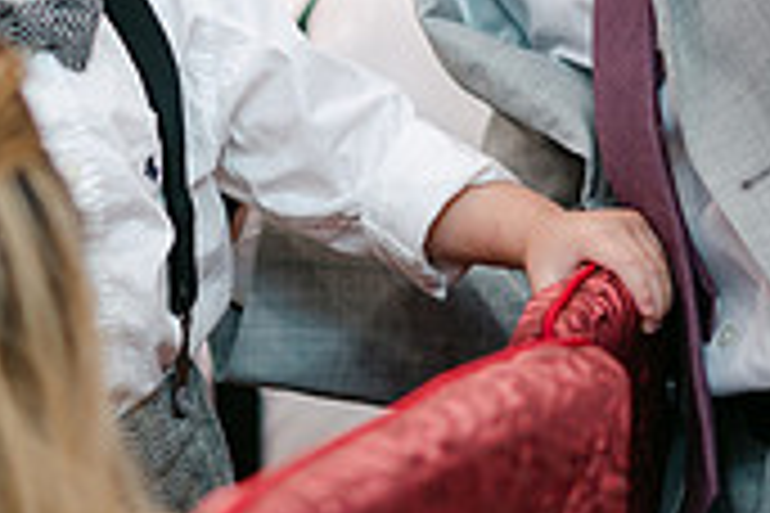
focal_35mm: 288
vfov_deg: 4.7
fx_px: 6160
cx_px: 360
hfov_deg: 7.2
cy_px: -261
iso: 320
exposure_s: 1/125
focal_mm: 85
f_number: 2
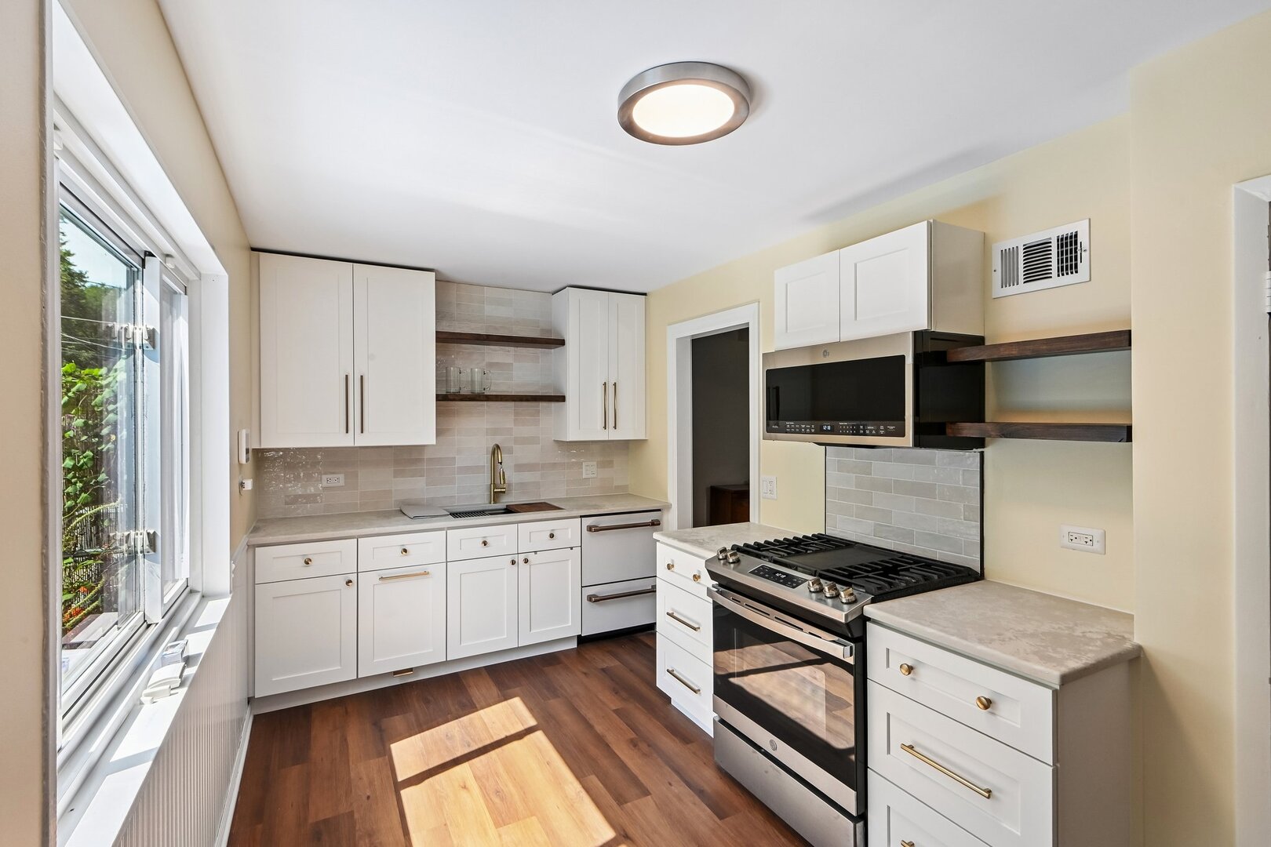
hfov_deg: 96.7
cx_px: 636
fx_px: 565
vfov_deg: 73.7
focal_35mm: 16
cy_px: 424
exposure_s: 1/60
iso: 400
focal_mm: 16
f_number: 13
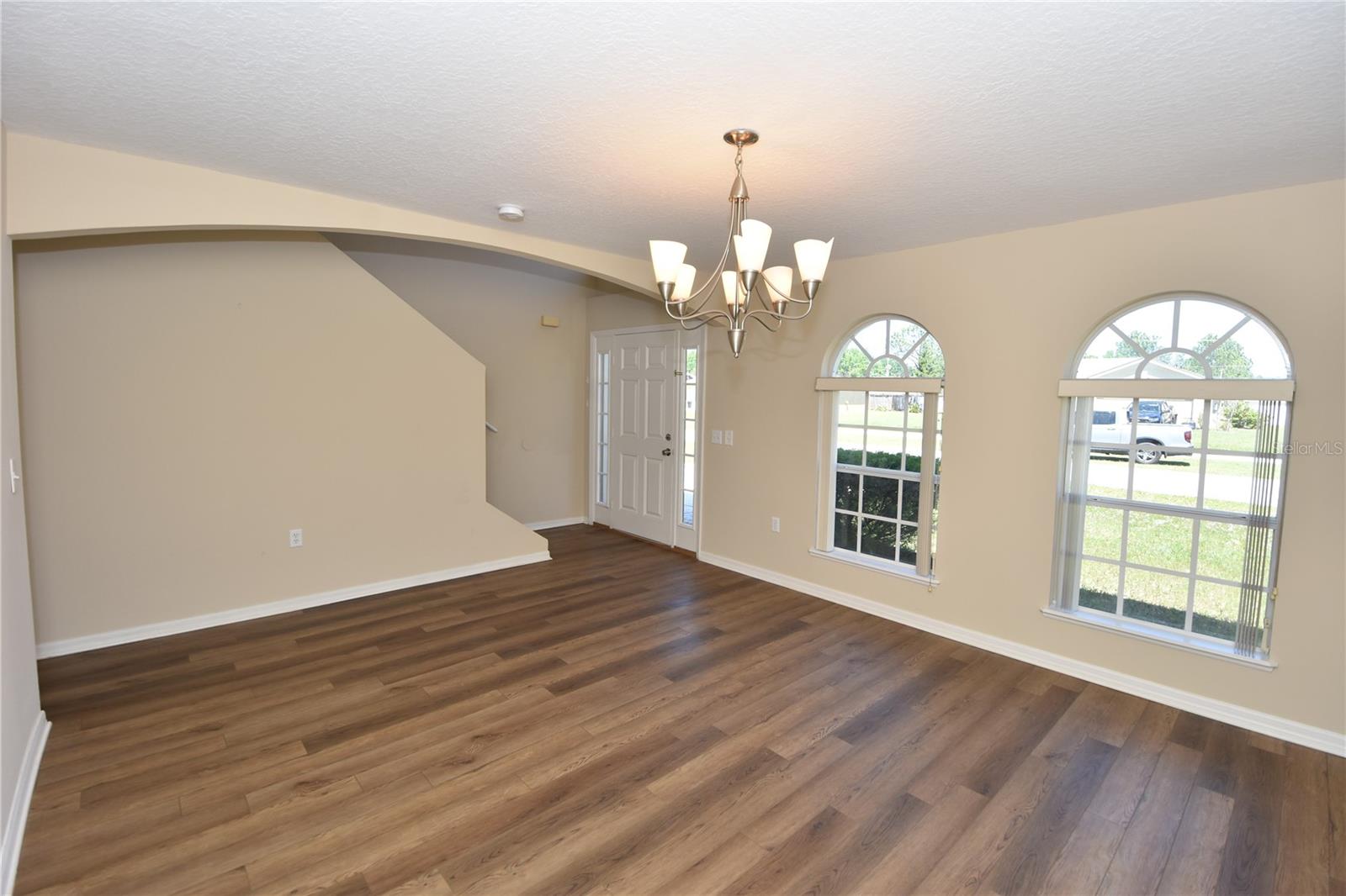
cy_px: 448
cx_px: 673
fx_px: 561
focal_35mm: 15
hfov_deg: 100.4
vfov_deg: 77.3
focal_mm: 10
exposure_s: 1/125
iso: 200
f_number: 5.6
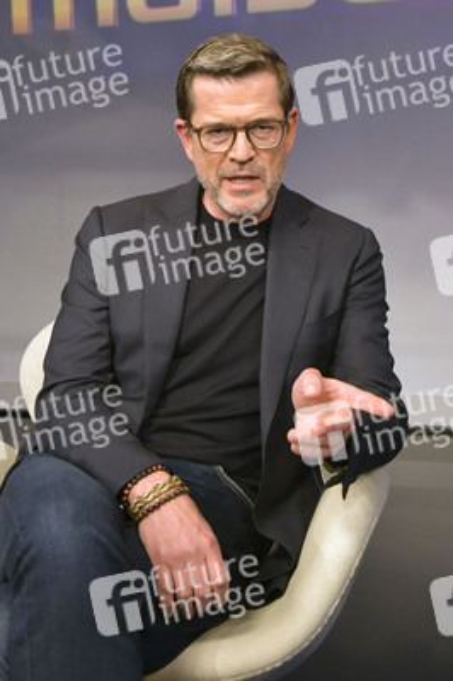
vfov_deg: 53.2
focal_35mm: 36
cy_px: 340
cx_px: 226
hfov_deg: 36.8
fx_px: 681
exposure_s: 1/200
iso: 2000
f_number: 5.6
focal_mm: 36
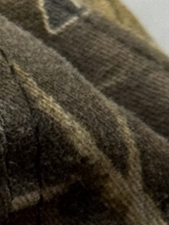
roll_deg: -5.8
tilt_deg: -30.1
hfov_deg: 4.3
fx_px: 2228
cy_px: 597
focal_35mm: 342
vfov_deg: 5.5
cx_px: 112
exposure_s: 1/60
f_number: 1.78
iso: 200
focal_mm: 6.76
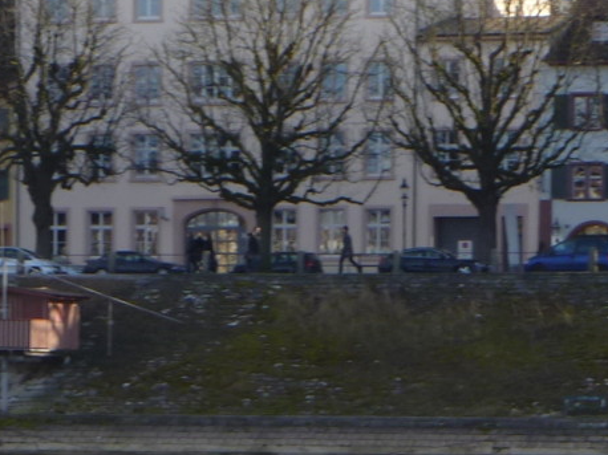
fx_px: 5214
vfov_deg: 4.9
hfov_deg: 6.7
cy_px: 776
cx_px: 390
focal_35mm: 297
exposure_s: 1/160
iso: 80
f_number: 4.6
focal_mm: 15.1
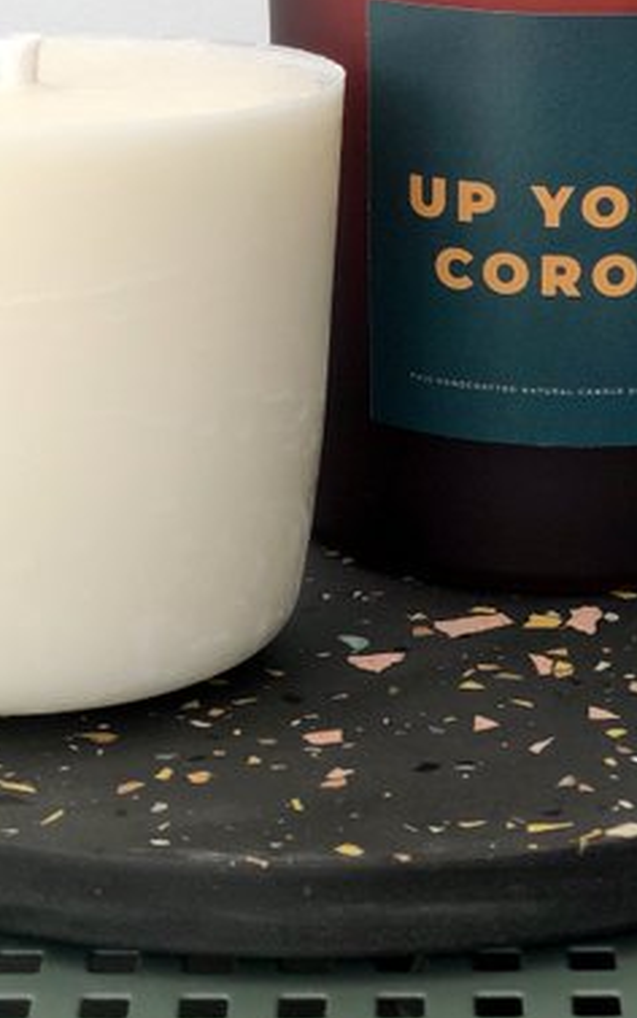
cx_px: 591
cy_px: 22
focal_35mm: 117
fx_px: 3246
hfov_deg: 11.1
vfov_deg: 17.4
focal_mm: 6
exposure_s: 1/60
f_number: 2.4
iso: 16
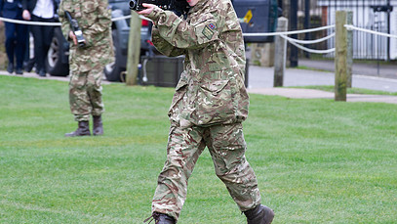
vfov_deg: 3.5
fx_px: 3664
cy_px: 68
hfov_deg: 6.2
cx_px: 225
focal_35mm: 348
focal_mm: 200
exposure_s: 1/250
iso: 720
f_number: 6.3
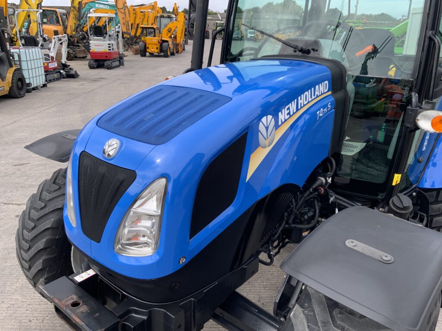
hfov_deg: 61.7
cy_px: 166
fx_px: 370
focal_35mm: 29
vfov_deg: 48.2
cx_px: 221
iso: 16
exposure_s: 1/719
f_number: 1.8
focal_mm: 3
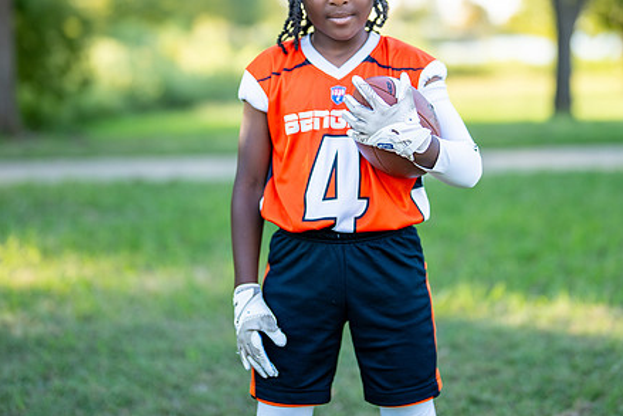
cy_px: 93
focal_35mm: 81
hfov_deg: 25.0
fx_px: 1402
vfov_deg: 16.8
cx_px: 349
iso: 100
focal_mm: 50
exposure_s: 1/800
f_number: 1.2
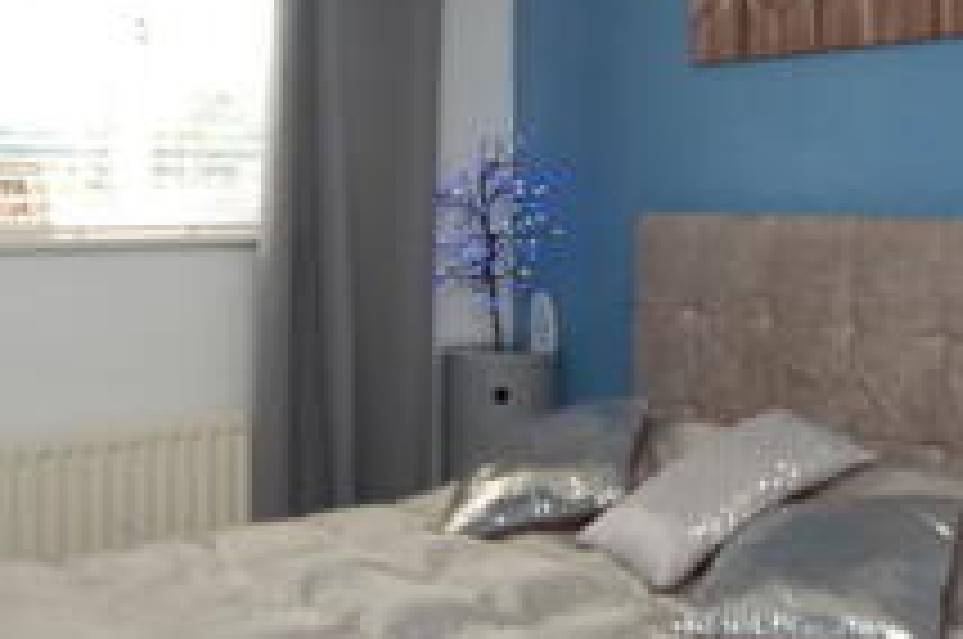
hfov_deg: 42.7
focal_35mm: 46
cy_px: 198
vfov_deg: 28.9
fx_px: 1229
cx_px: 540
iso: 200
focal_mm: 10
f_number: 4
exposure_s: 1/60
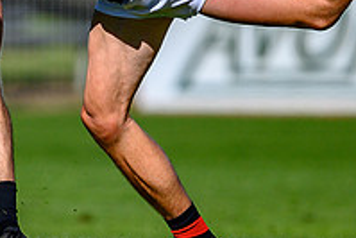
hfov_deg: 0.9
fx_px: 22859
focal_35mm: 2310
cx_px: -94
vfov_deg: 0.6
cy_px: 27
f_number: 4
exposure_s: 1/2500
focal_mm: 500
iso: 125
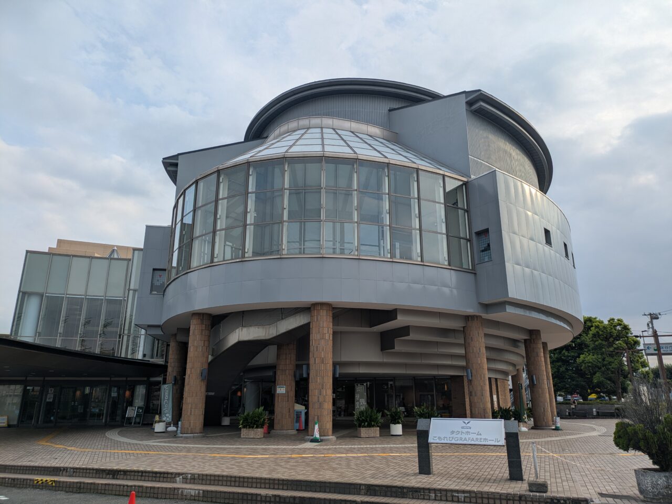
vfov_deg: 54.9
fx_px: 486
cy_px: 252
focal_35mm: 25
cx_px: 336
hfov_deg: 69.4
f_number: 1.89
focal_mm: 5.43
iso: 44
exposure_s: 1/1127
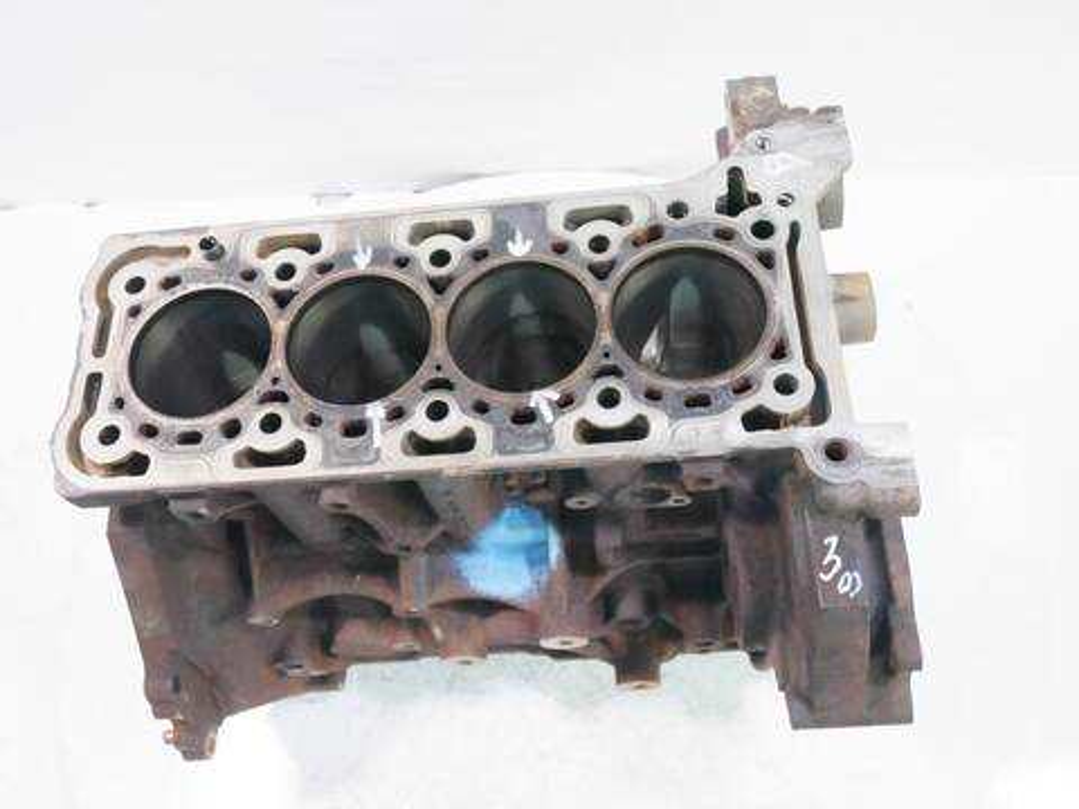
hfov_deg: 56.8
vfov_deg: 44.2
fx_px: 997
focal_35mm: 32
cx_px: 540
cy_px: 404
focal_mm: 16
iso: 640
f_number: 4
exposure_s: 1/60
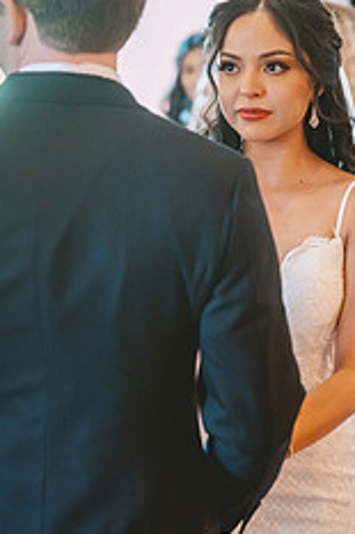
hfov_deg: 10.1
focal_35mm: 135
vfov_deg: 15.1
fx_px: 2000
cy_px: 396
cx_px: 271
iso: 1600
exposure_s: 1/125
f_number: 2.8
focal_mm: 70
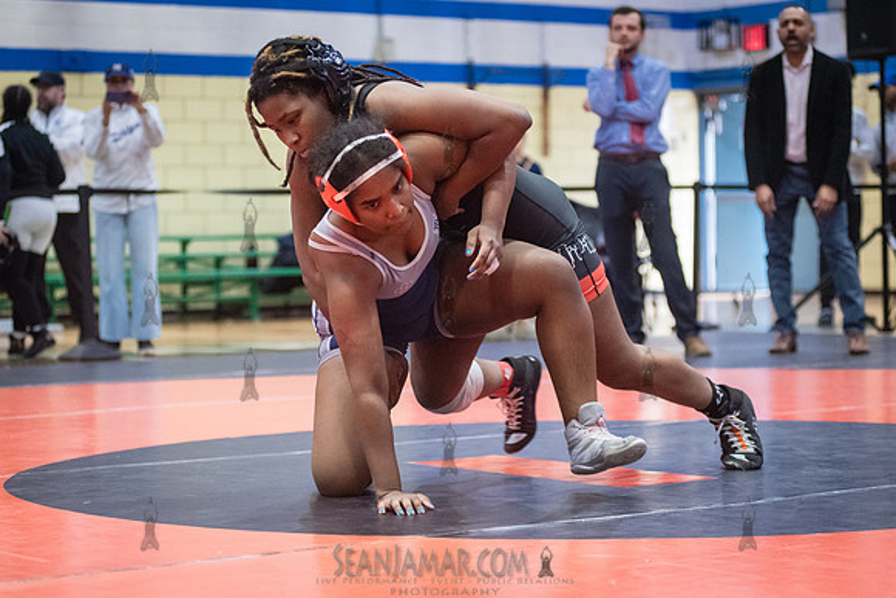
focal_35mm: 88
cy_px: 297
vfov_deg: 15.5
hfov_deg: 23.1
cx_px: 422
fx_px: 2195
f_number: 3.2
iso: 8000
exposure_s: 1/500
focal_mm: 80
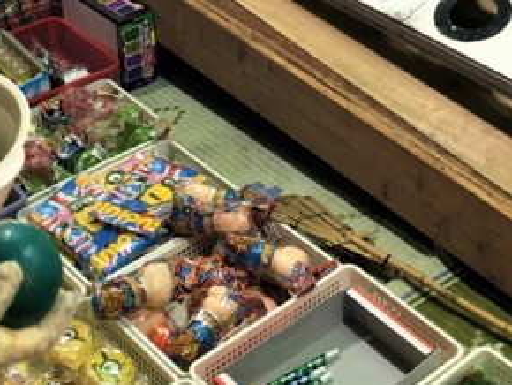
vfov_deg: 17.4
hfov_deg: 24.4
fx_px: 1184
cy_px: -106
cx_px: 231
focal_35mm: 80
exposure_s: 1/15
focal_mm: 4.15
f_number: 2.2
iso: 25
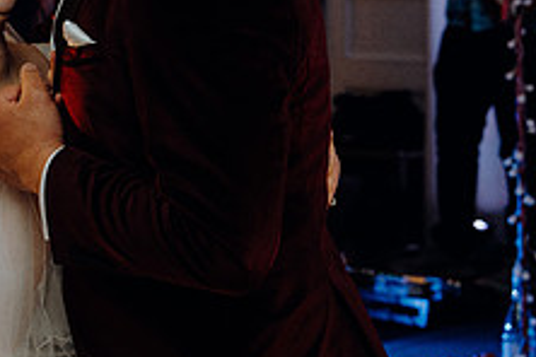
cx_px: 41
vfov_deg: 11.1
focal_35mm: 123
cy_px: 62
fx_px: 1831
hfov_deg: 16.4
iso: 2500
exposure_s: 1/160
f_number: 3.5
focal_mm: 47
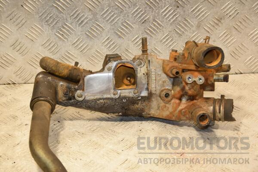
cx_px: 129
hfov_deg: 23.4
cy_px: 86
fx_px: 623
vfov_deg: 15.7
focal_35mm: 87
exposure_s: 1/200
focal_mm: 58
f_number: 5.3
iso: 800
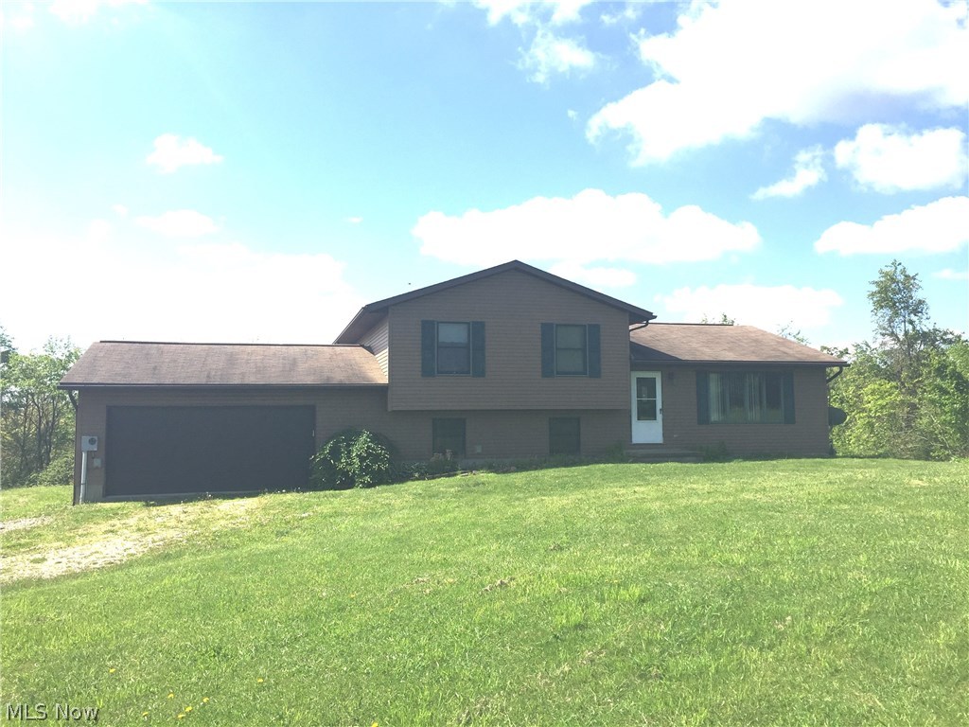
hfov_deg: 61.7
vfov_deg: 48.2
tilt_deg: +4.5
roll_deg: -0.7
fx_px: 812
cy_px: 364
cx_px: 484
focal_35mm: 29
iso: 32
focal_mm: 4.15
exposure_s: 1/2475
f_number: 2.2
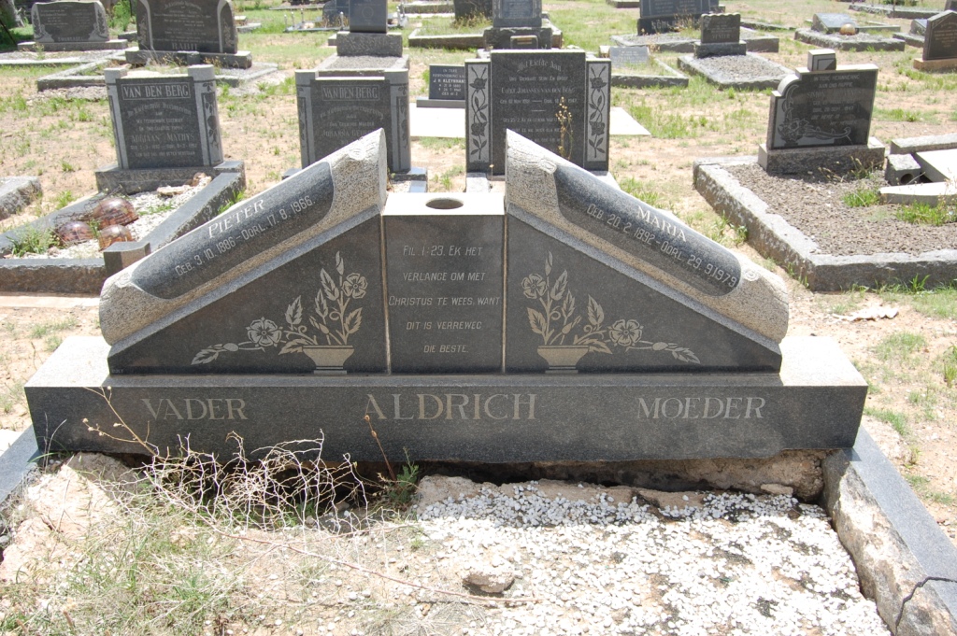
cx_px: 478
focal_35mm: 34
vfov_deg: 38.3
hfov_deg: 55.1
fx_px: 916
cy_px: 318
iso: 200
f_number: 8
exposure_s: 1/250
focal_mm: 23
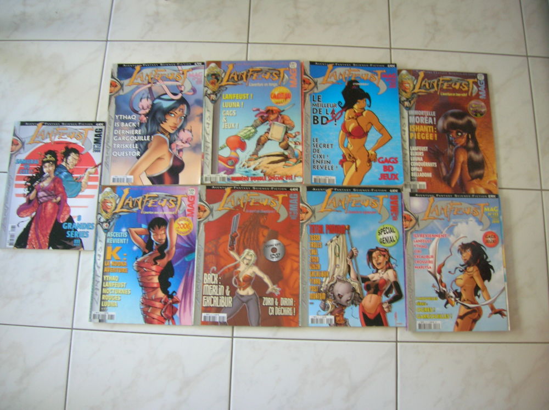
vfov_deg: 41.7
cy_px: 205
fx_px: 539
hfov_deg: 54.0
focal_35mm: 34
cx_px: 274
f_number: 2.9
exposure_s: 1/4
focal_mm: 5.7
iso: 87
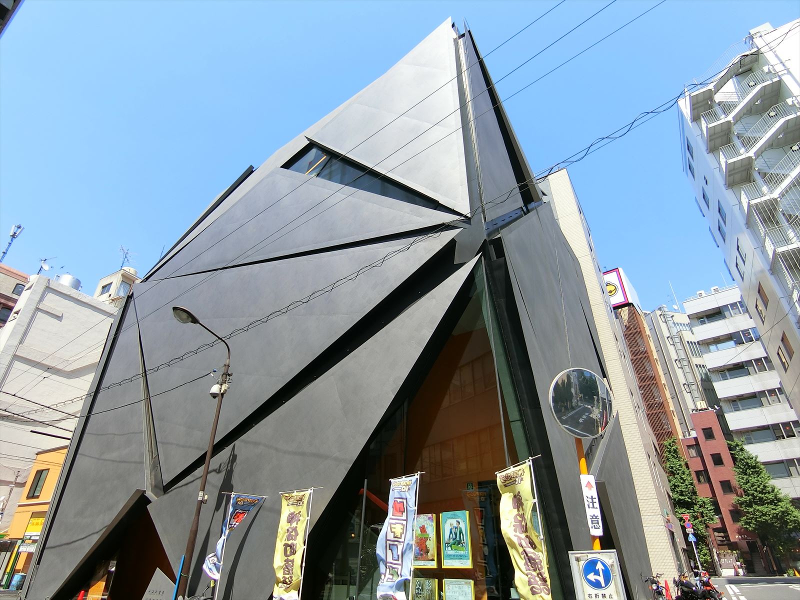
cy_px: 300
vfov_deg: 68.7
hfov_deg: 84.7
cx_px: 400
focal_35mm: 19
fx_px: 439
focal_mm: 4.06
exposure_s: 1/1000
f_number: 2.7
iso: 80
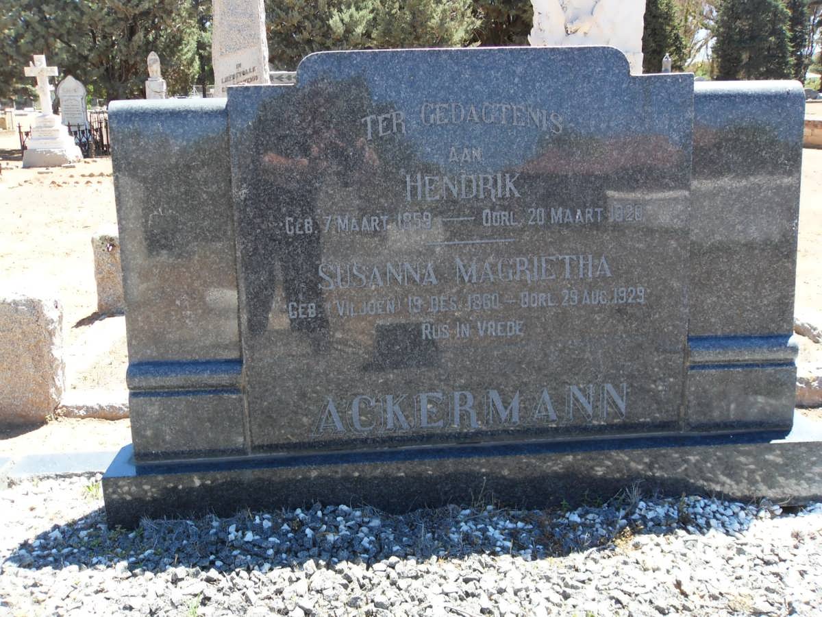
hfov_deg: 52.6
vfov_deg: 40.7
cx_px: 411
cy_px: 308
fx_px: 831
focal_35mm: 35
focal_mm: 6.3
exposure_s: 1/180
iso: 80
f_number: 3.5
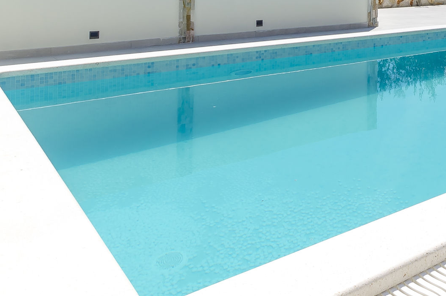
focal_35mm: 40
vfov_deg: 29.6
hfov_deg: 43.3
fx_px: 495
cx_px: 421
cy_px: -39
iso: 100
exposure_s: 1/320
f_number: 11
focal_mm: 10
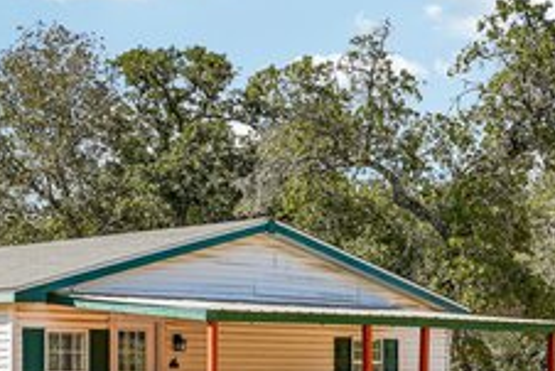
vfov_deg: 13.6
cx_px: -29
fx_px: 1527
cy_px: 377
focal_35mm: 99
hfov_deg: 19.8
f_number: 8
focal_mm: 35
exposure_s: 1/250
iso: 100
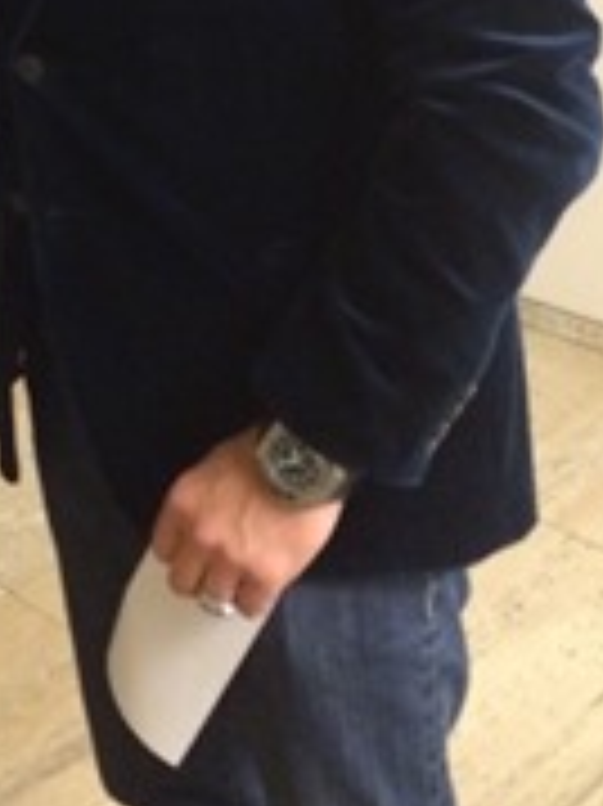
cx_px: 50
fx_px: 1744
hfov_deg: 19.2
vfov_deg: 24.8
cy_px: -5
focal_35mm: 75
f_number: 2.2
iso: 400
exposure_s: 1/15
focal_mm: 4.12
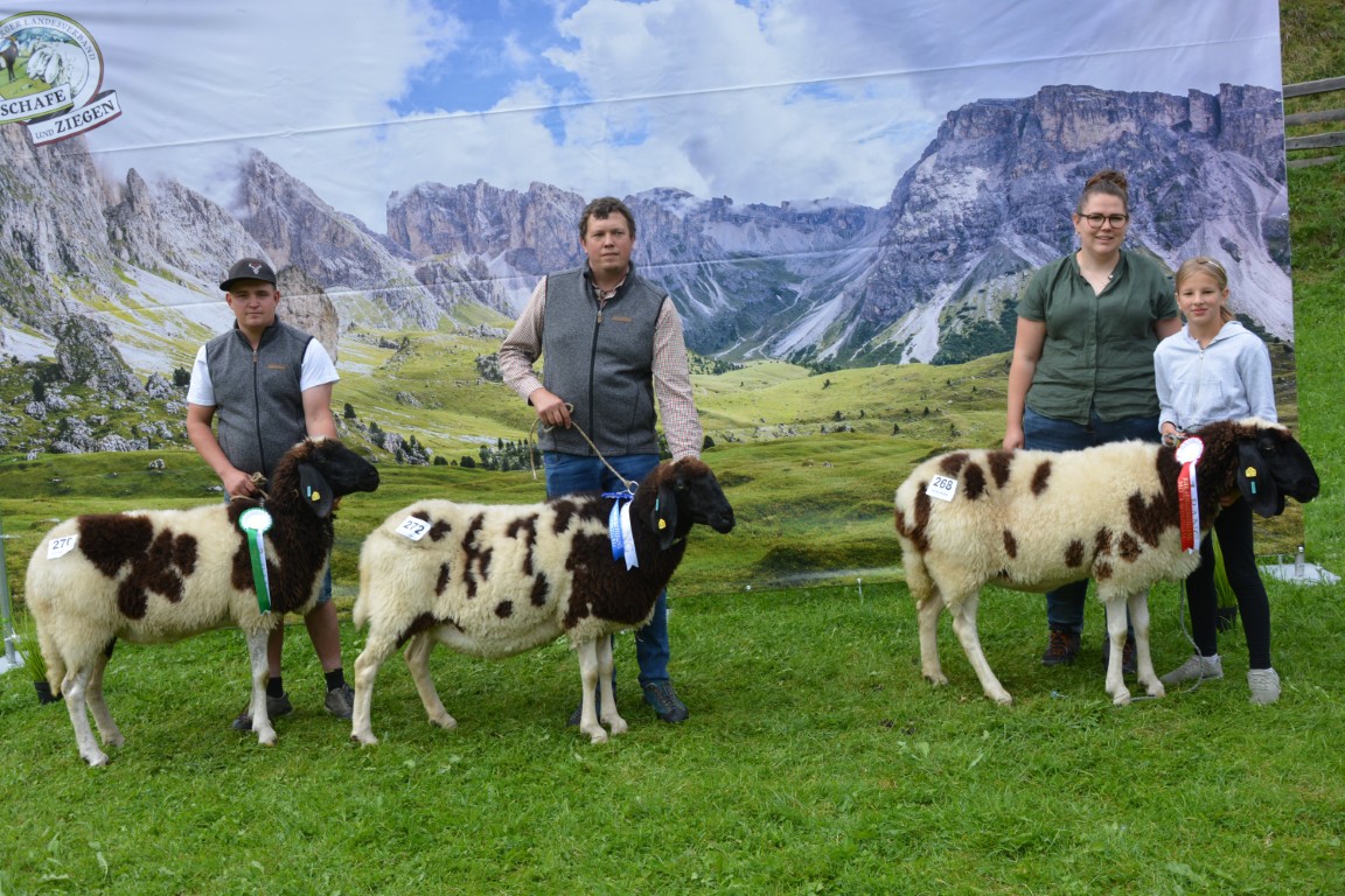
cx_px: 672
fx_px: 1345
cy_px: 448
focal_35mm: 36
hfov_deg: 53.1
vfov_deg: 36.9
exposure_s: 1/200
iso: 200
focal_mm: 24
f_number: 7.1
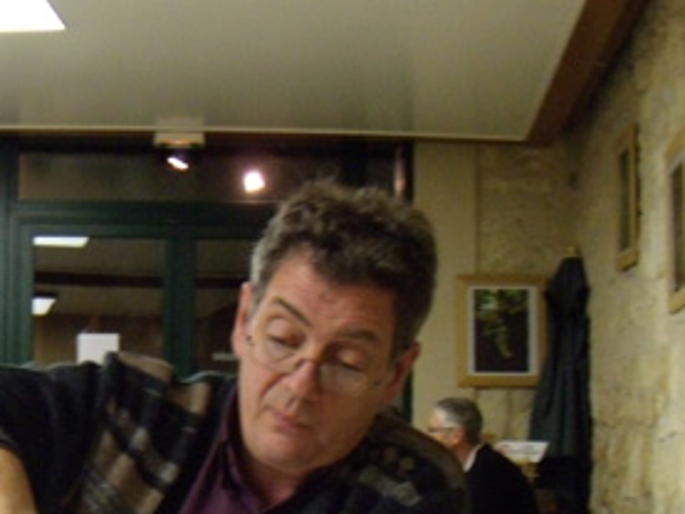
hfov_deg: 24.7
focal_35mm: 78
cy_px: 497
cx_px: 151
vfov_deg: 18.5
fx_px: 1544
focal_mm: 6.4
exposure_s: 1/30
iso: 400
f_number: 3.6
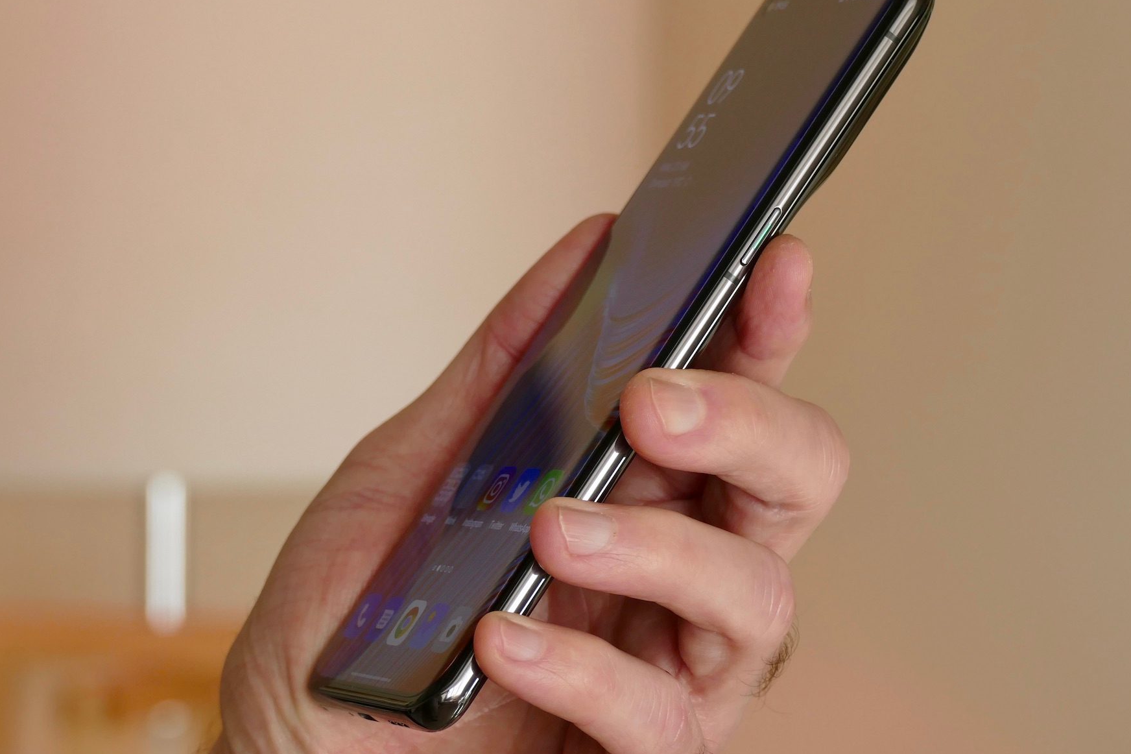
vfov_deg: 7.0
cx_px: 615
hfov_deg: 10.5
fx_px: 6125
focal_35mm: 195
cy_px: 342
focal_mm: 61.93
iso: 400
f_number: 4.5
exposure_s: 1/100
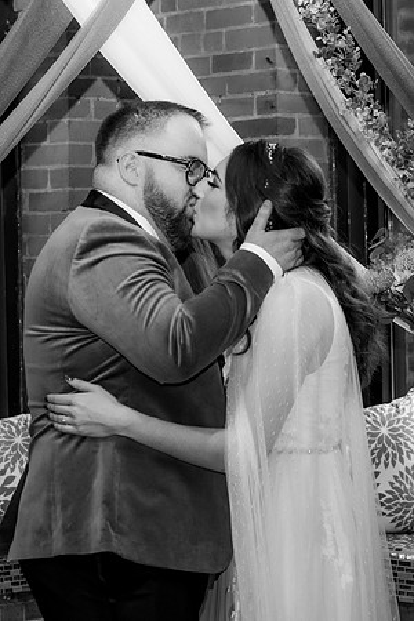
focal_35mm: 105
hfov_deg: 13.0
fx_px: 1810
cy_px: 310
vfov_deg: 19.5
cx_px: 227
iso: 800
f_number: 5
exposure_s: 1/125
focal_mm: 70
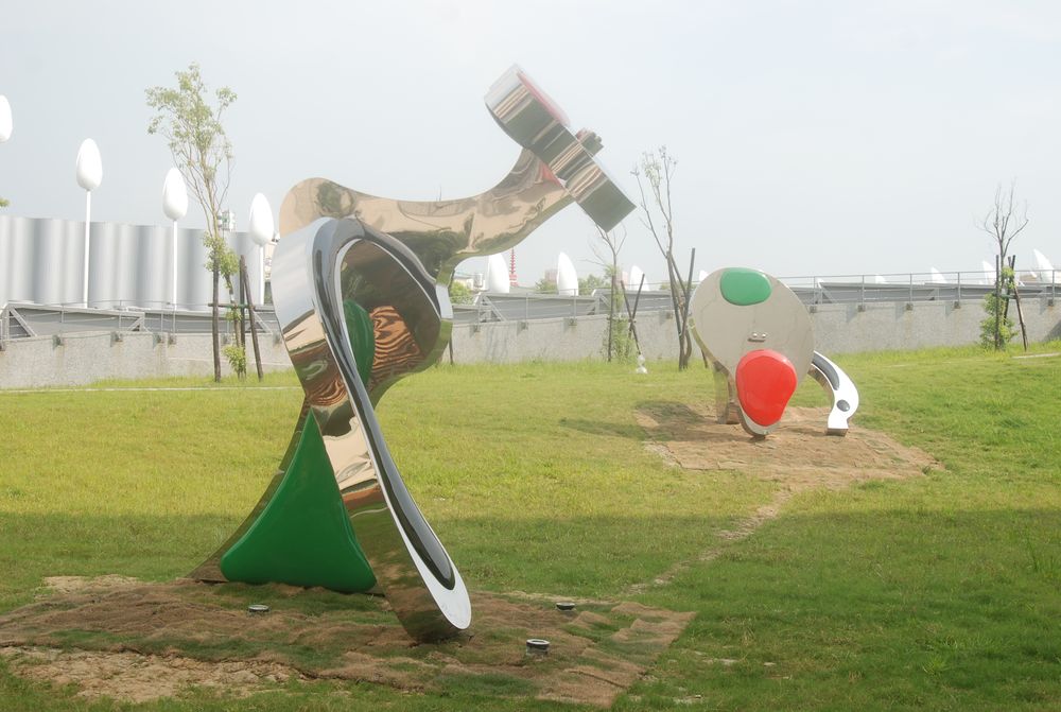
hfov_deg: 41.0
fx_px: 1417
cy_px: 356
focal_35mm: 48
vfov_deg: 28.2
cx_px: 530
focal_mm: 32
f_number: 8
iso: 100
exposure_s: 1/250
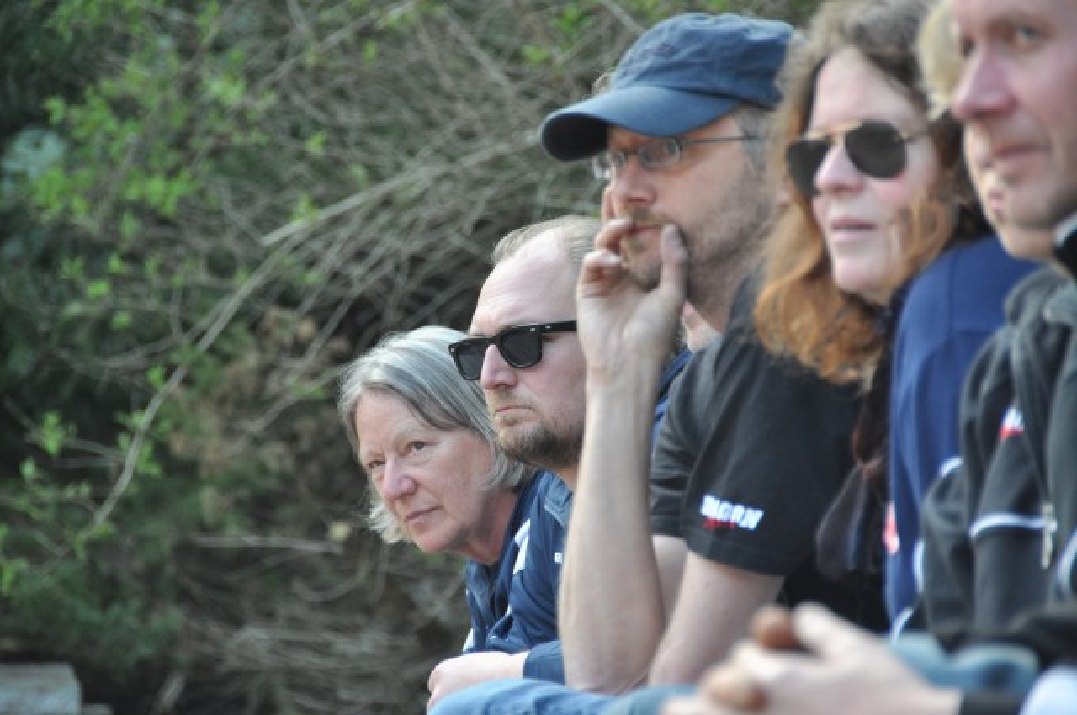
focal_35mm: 300
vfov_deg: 4.6
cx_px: 538
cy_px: 358
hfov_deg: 6.9
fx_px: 8964
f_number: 5.6
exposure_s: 1/200
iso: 500
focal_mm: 200
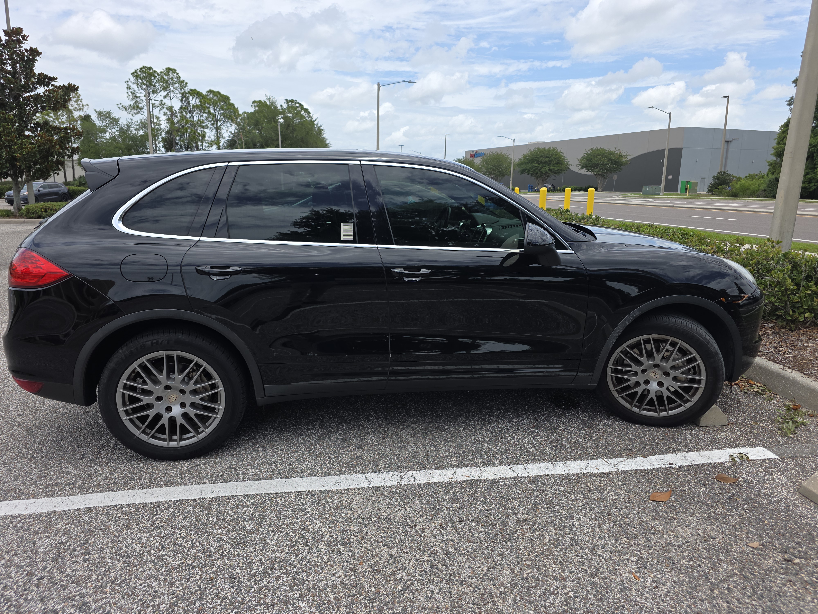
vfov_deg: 58.9
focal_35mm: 23
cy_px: 307
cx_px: 409
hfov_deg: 73.9
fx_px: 544
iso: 12
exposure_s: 1/709
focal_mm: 6.3
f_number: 1.7
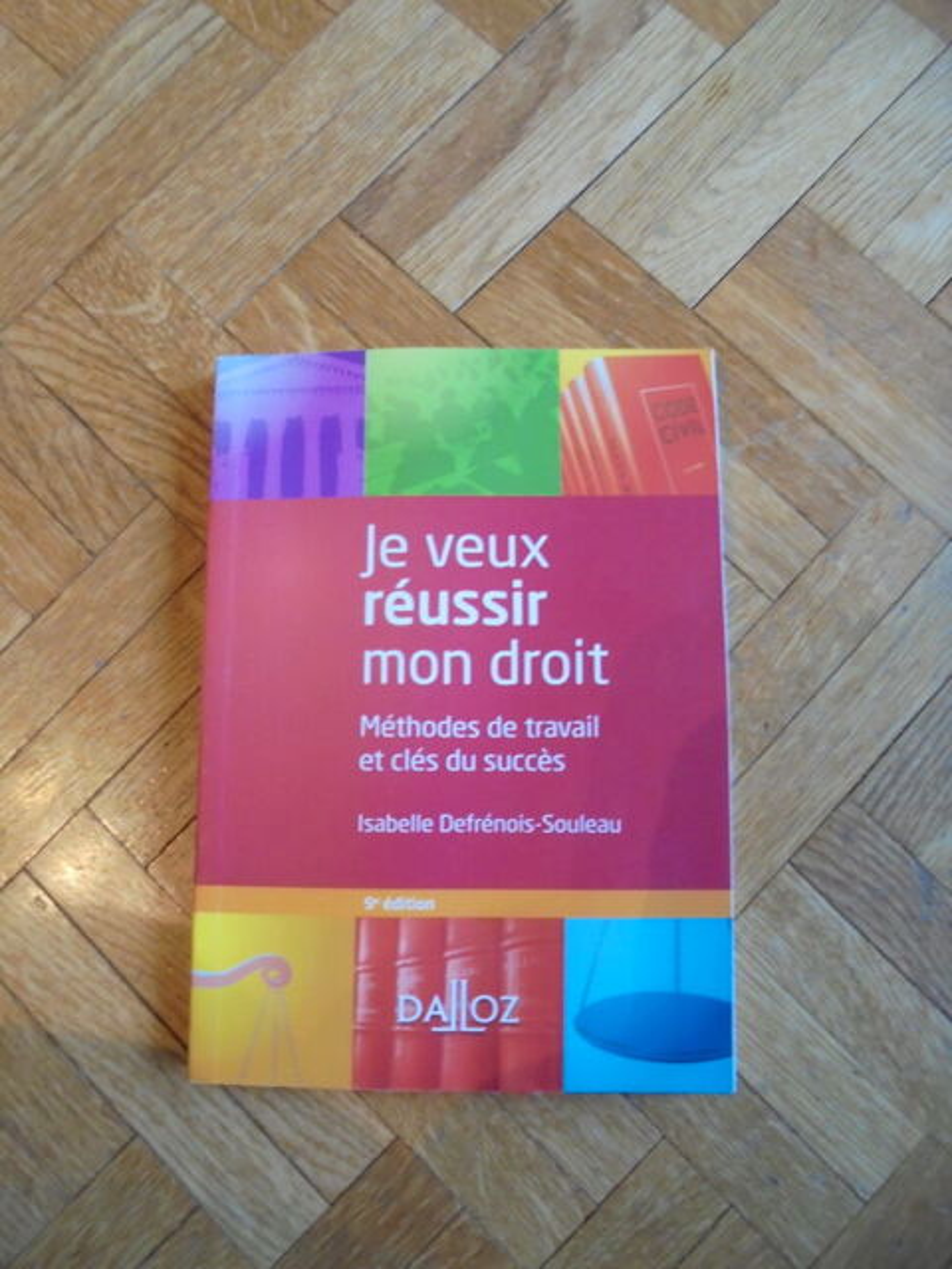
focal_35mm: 26
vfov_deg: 67.3
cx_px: 476
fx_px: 953
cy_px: 634
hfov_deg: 53.1
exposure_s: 1/20
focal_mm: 4.6
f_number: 3.5
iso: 400
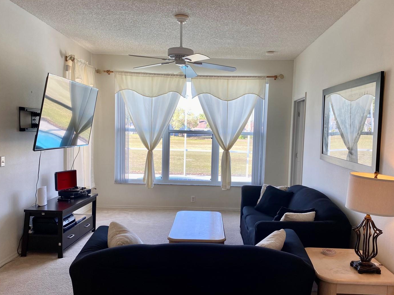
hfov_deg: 59.9
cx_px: 210
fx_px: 341
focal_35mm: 30
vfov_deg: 46.8
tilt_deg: -4.4
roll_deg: -1.7
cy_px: 154
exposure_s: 1/121
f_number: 1.8
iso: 40
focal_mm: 4.25
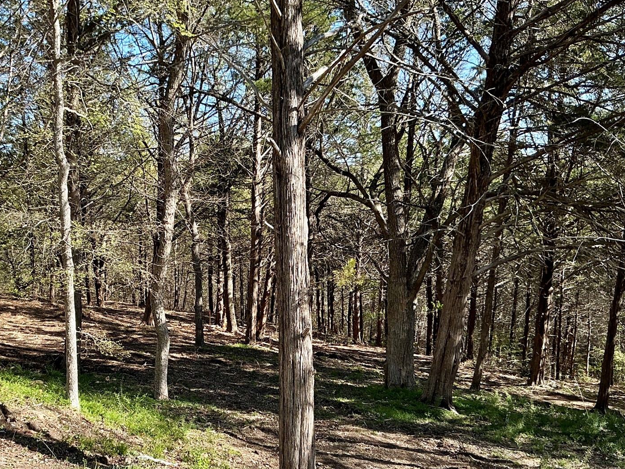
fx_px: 740
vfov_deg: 34.6
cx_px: 202
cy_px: 333
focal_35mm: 41
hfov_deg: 45.0
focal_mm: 3
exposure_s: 1/375
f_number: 1.8
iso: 25
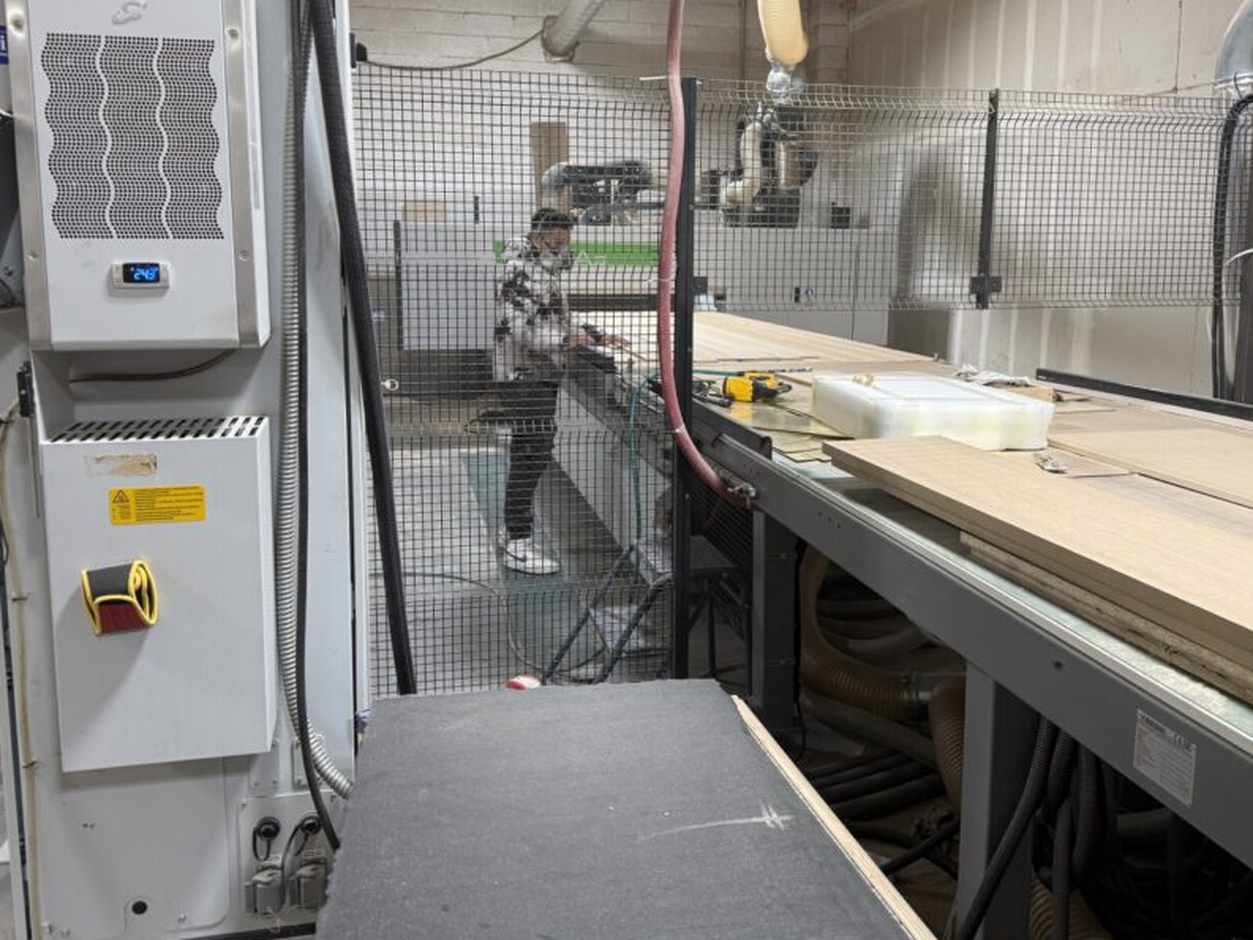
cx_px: 667
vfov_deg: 45.3
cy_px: 389
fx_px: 1122
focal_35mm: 31
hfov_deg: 58.3
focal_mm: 6.76
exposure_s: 1/120
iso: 200
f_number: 1.78
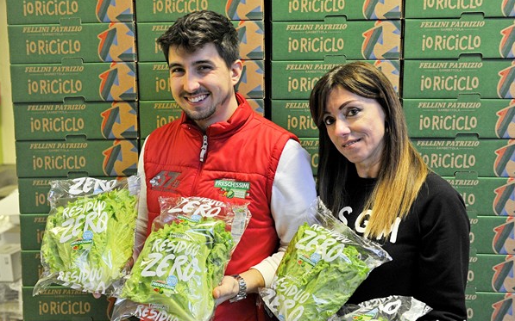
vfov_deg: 32.7
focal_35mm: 39
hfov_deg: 50.4
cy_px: 171
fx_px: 547
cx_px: 257
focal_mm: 38
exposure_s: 1/200
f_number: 4.5
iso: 1800
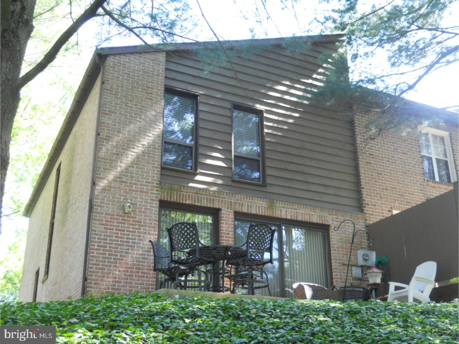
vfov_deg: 35.1
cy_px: 172
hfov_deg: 45.8
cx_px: 230
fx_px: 544
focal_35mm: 41
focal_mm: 7.3
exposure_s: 1/160
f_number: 3.2
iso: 400
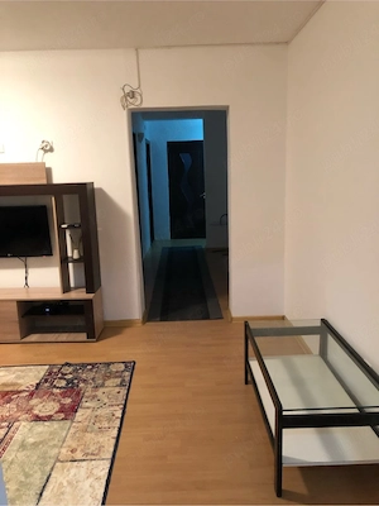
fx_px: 409
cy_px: 253
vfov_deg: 63.4
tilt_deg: -11.5
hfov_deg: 49.7
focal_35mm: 28
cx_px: 190
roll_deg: +1.2
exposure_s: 1/4
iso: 100
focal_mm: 4
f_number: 1.8
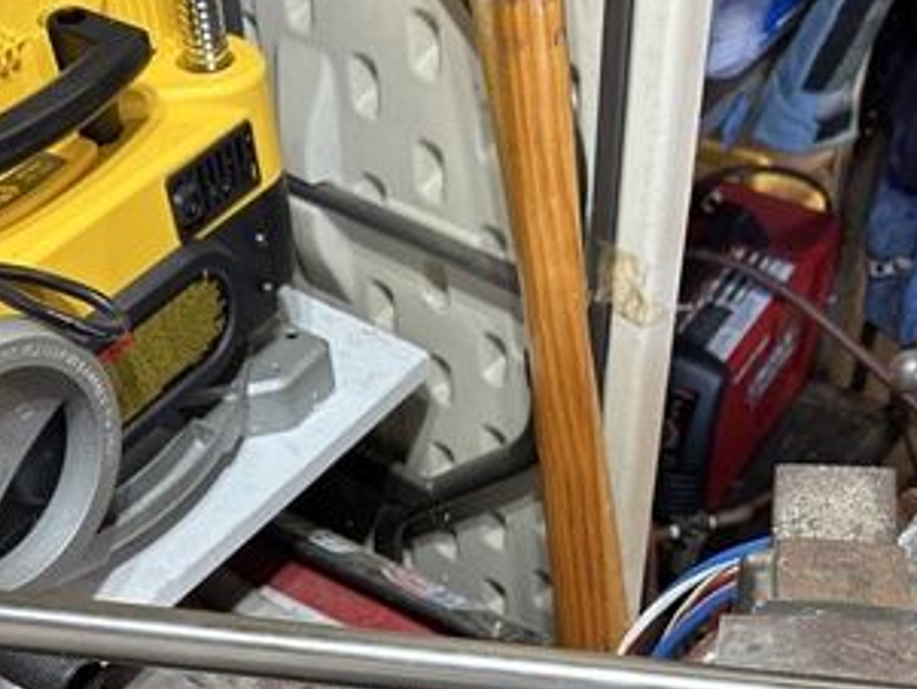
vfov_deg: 27.1
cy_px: 680
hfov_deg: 37.4
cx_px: 524
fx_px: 1352
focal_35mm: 51
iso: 125
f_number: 1.78
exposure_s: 1/120
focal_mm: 6.86
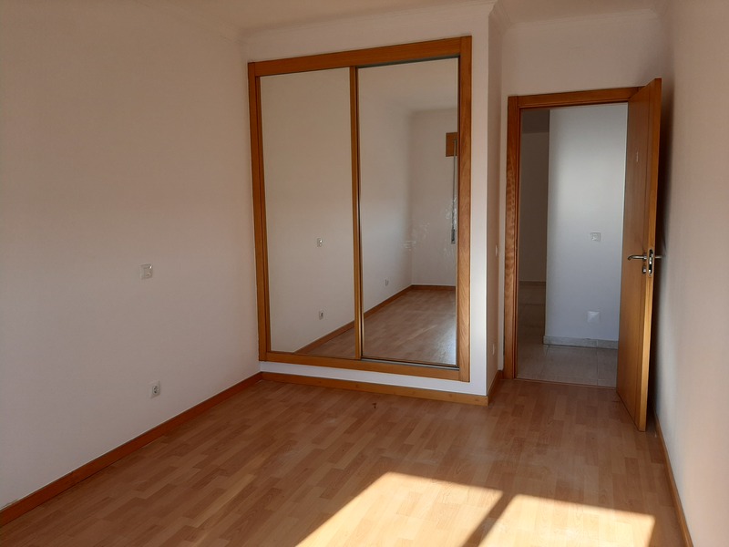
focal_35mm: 27
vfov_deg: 51.4
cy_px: 274
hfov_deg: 65.3
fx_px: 569
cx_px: 364
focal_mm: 3.93
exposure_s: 1/238
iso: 40
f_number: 1.7
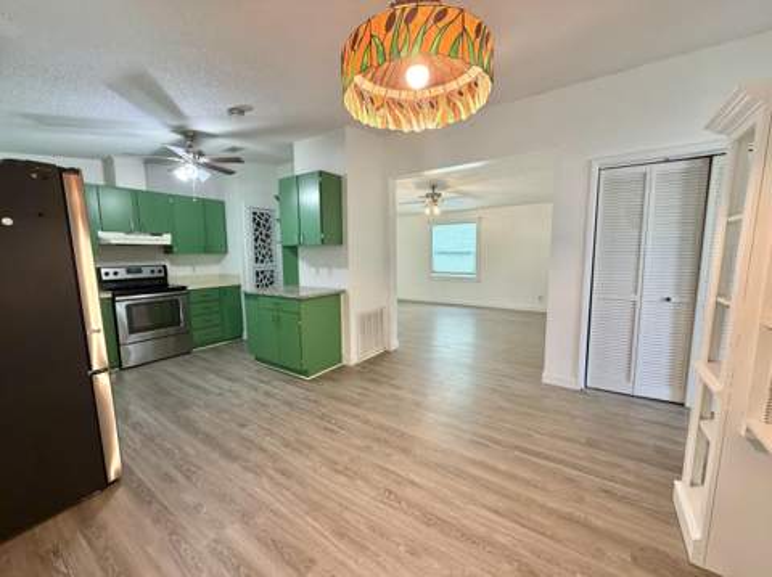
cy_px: 288
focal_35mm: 14
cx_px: 386
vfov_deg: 85.6
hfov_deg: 102.1
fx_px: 312
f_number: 2.2
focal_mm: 2.22
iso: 250
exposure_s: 1/60
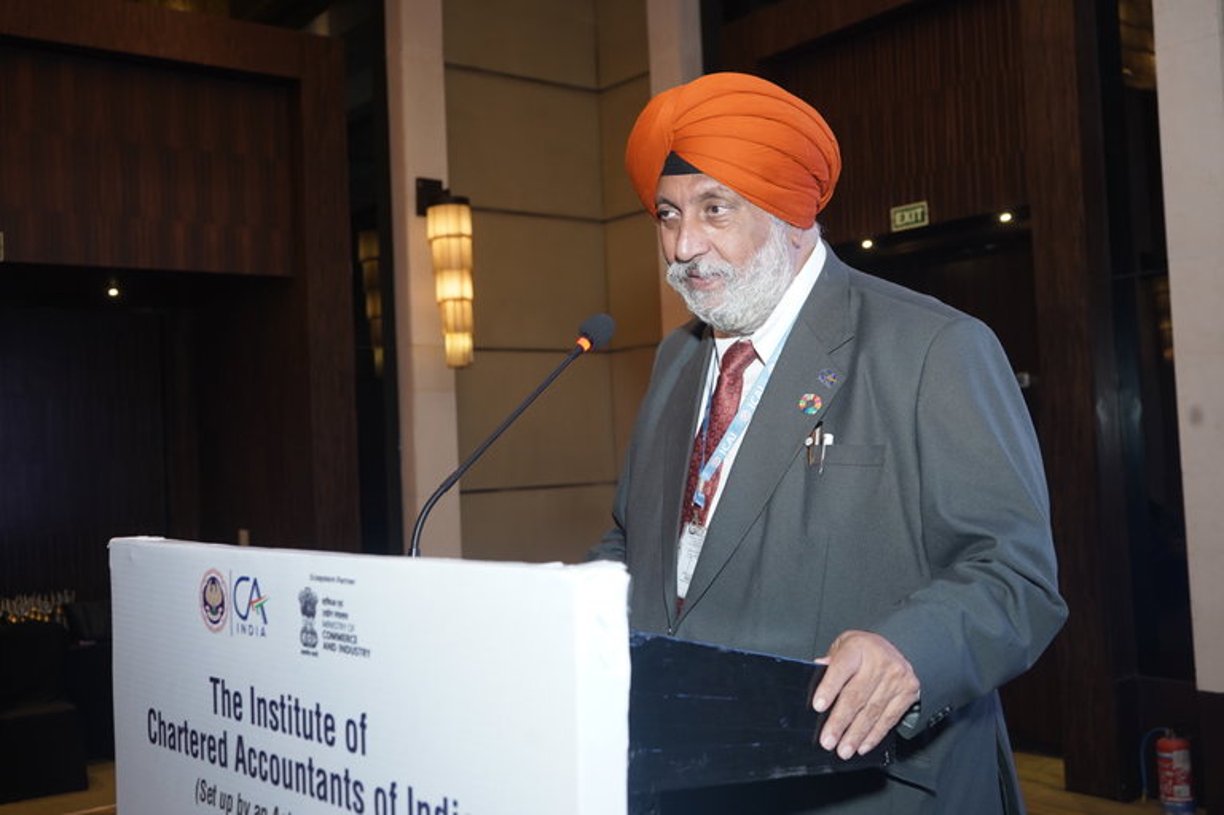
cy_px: 408
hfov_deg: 53.2
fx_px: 1223
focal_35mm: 36
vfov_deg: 36.8
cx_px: 612
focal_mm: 36
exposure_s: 1/100
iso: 1600
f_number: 5
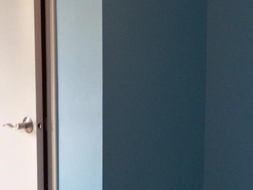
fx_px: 687
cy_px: 130
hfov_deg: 20.5
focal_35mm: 94
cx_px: 32
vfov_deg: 15.7
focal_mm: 5.85
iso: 100
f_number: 2.8
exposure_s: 1/30
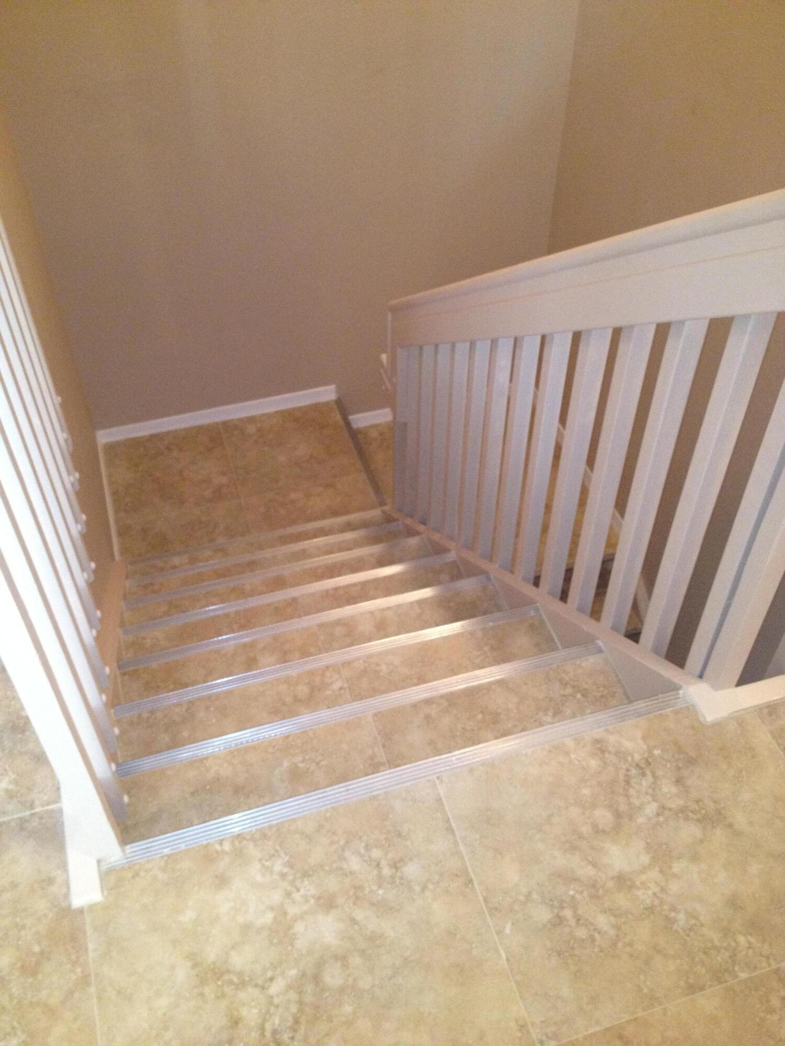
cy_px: 523
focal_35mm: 35
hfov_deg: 40.7
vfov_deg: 52.6
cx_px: 392
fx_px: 1058
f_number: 2.4
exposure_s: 1/20
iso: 320
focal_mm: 4.28
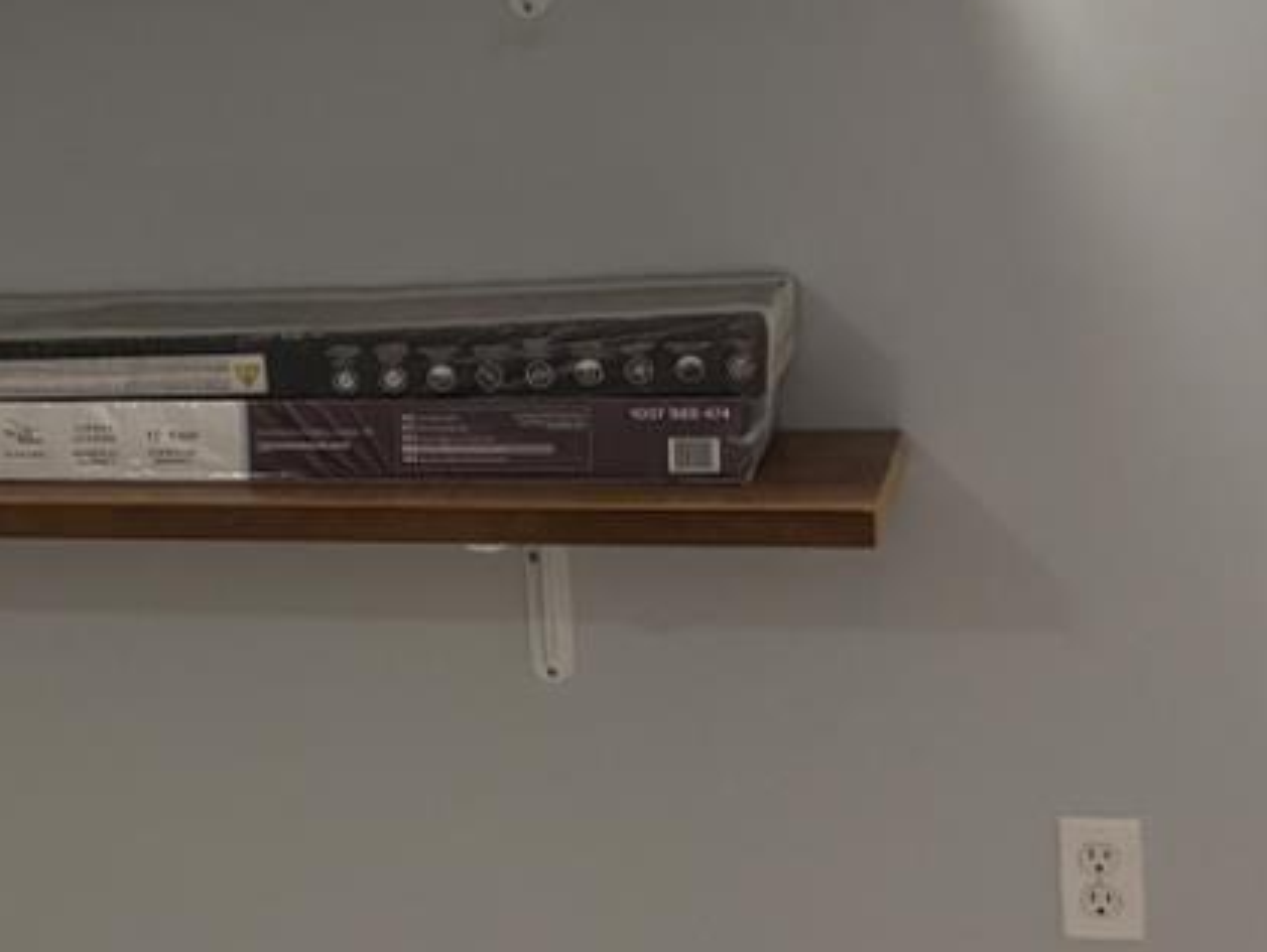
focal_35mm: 93
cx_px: -281
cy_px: 343
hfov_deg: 19.7
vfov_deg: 15.9
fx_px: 3407
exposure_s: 1/60
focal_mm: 5.96
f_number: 1.6
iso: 400
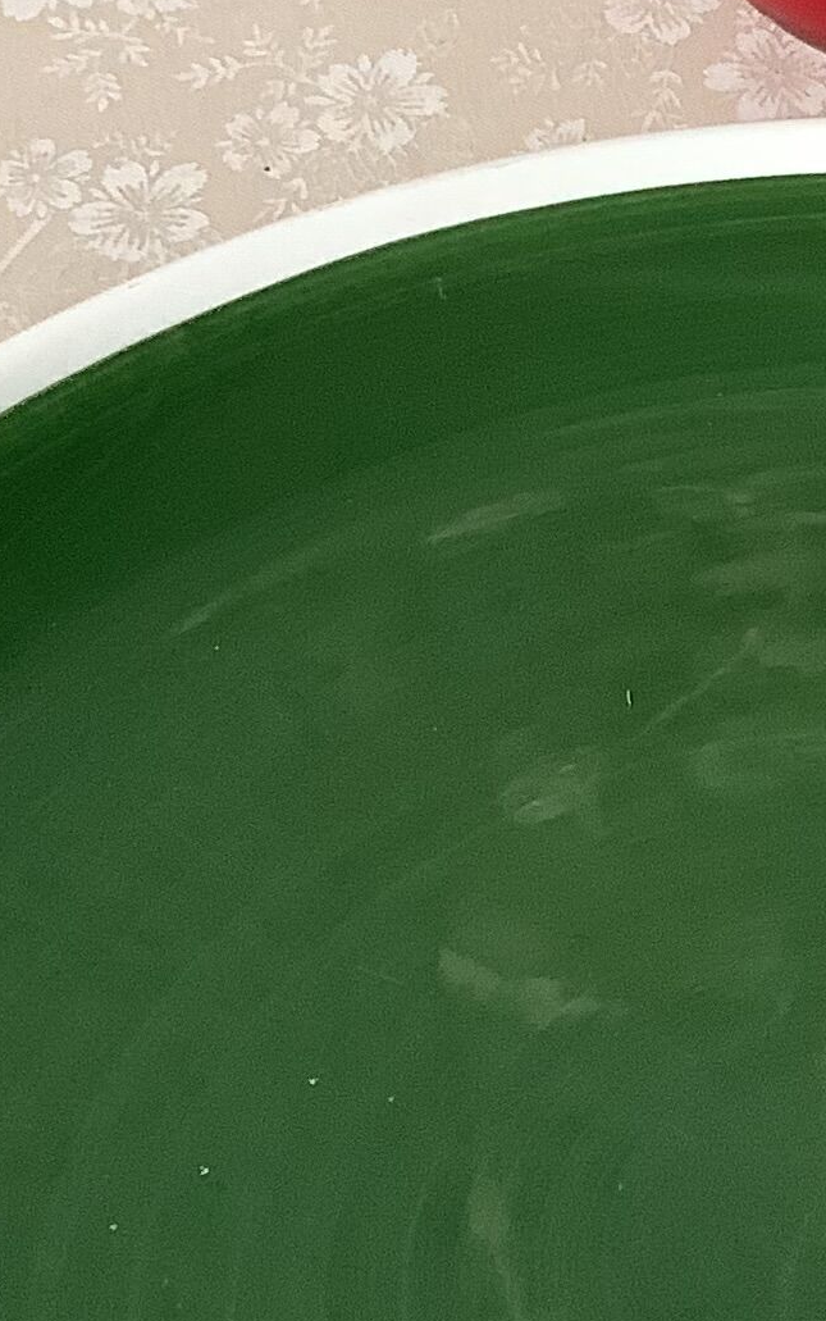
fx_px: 3743
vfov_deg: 20.0
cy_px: 498
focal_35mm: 104
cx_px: 1748
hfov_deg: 11.2
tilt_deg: -46.2
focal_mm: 3.3
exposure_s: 1/60
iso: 125
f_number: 2.4
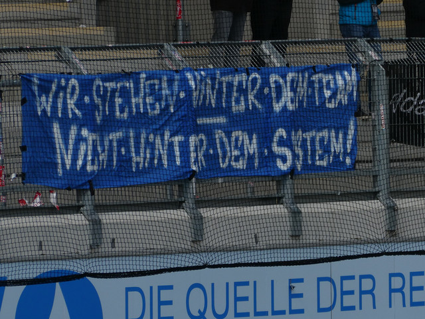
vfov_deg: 1.7
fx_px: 10927
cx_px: 212
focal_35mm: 890
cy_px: 160
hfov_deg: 2.2
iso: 80
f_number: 6.4
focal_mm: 129
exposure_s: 1/250
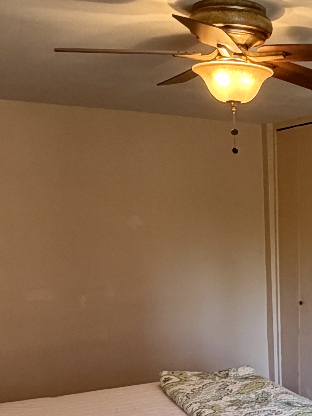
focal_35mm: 53
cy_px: 414
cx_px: 337
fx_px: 637
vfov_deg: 33.2
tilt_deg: -17.2
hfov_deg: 25.6
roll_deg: -0.4
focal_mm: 2.22
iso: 200
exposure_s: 1/60
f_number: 2.2
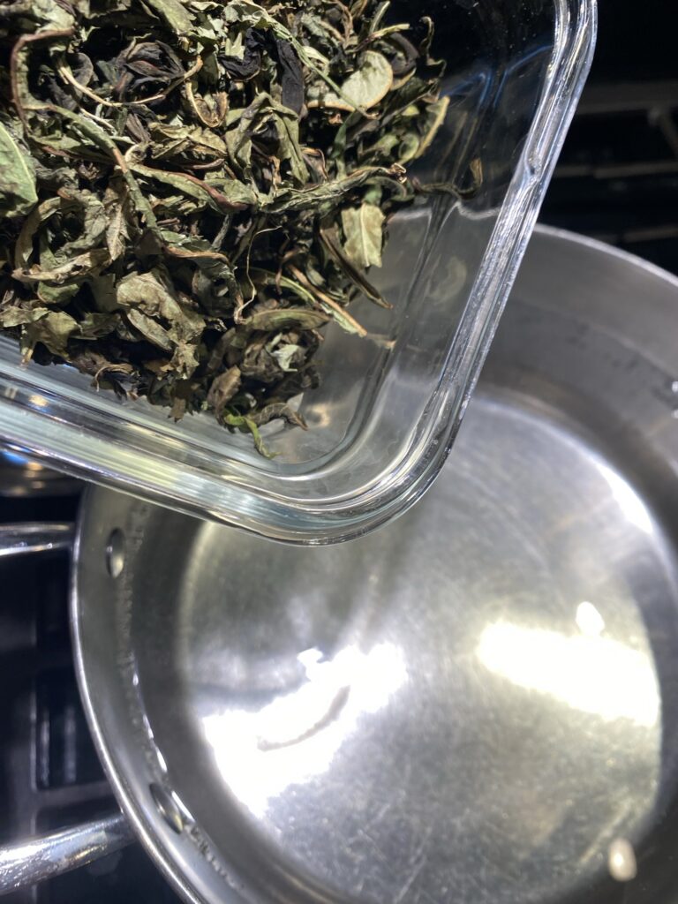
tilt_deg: -62.9
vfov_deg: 69.4
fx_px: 653
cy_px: 452
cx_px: 339
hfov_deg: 54.9
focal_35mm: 25
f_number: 1.8
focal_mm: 4.25
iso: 50
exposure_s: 1/120
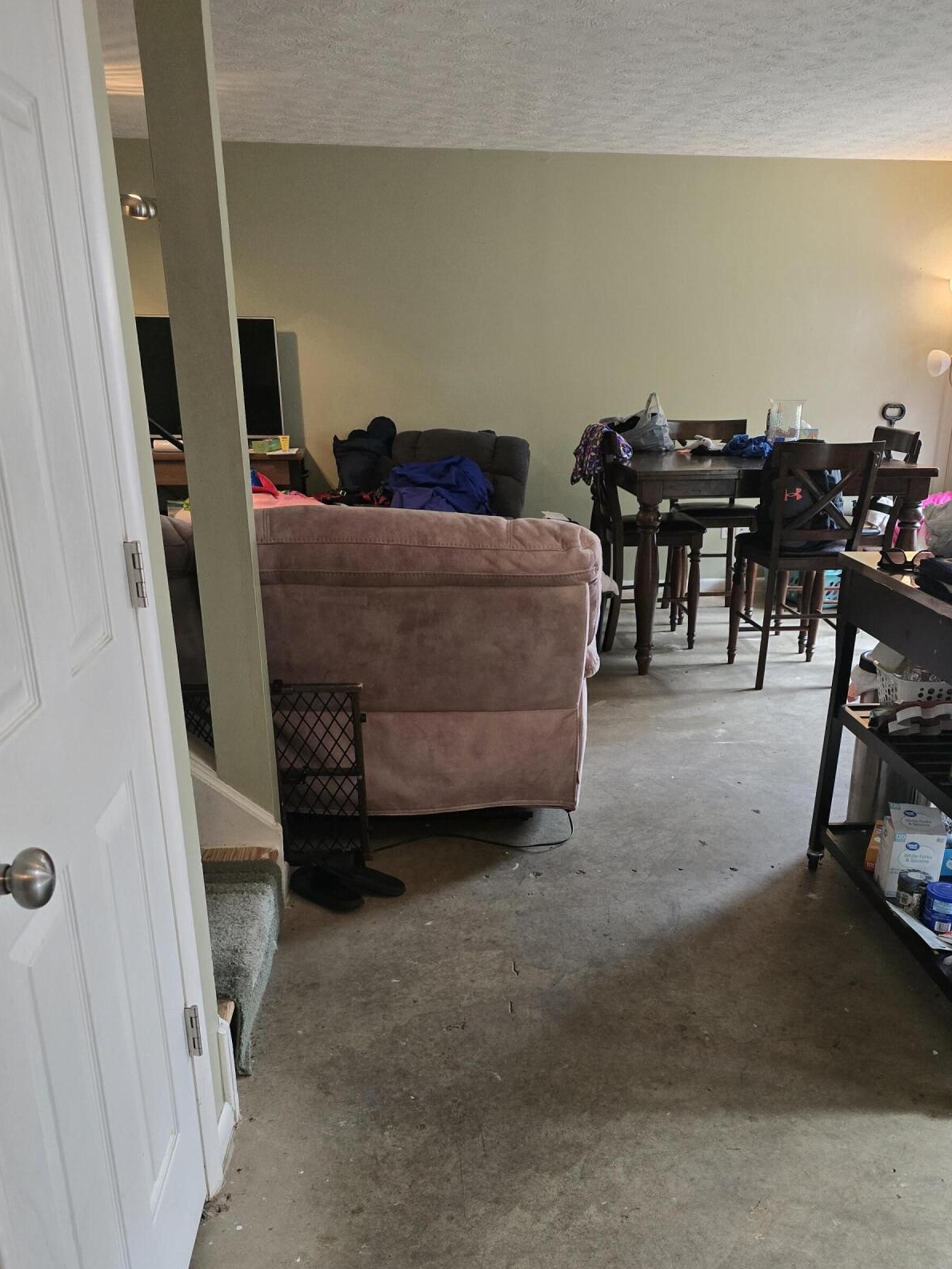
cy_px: 759
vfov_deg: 61.1
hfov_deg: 48.1
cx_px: 539
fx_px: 1063
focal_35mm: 29
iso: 800
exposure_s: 1/120
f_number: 1.7
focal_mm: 6.3
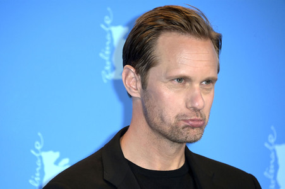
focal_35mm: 300
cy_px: 94
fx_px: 2373
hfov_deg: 6.9
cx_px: 142
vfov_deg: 4.6
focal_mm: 300
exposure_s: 1/250
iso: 1000
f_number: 5.6
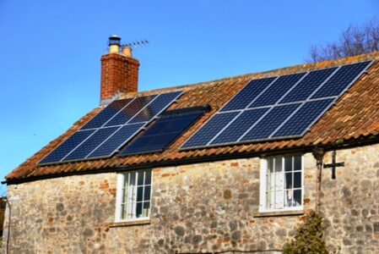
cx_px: 190
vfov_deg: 12.2
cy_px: 127
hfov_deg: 18.2
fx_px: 1185
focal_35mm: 112
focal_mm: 75
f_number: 8
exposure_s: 1/250
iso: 50
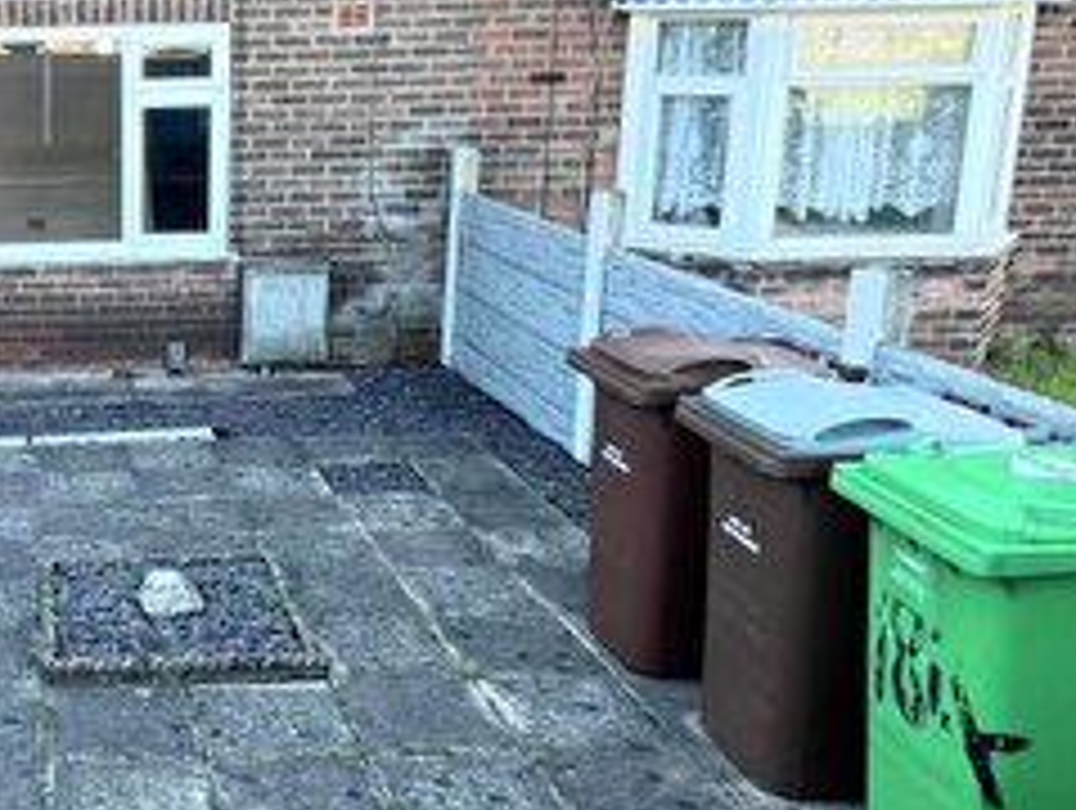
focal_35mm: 38
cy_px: 308
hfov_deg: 42.7
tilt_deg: -13.5
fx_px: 1183
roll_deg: +1.8
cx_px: 18
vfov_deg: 37.6
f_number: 1.8
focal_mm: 1.57
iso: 50
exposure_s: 1/99
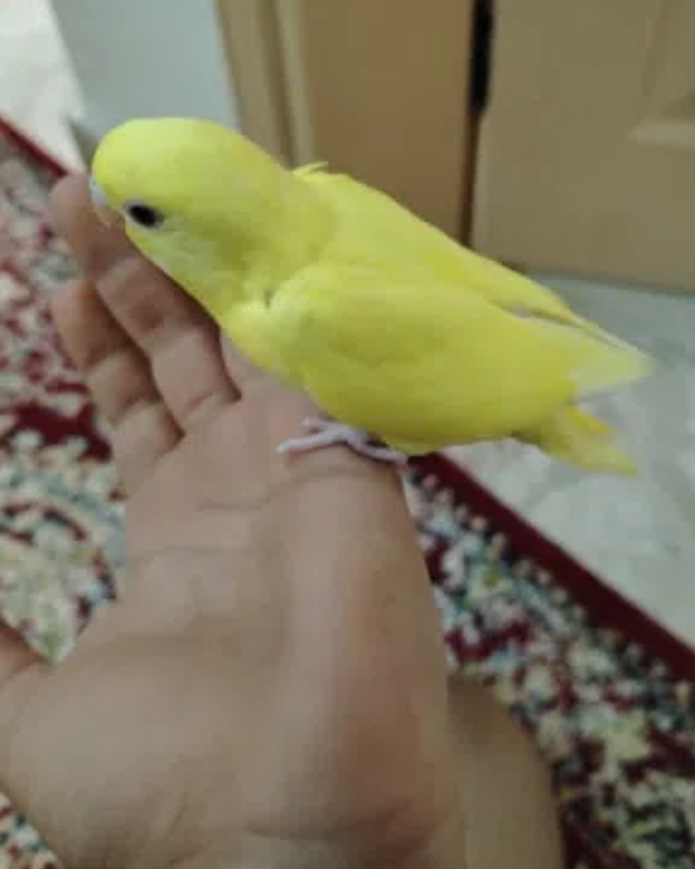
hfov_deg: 54.9
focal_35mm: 26
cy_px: 396
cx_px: 343
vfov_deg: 65.9
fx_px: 669
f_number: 1.75
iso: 8704
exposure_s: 1/100
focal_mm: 5.25
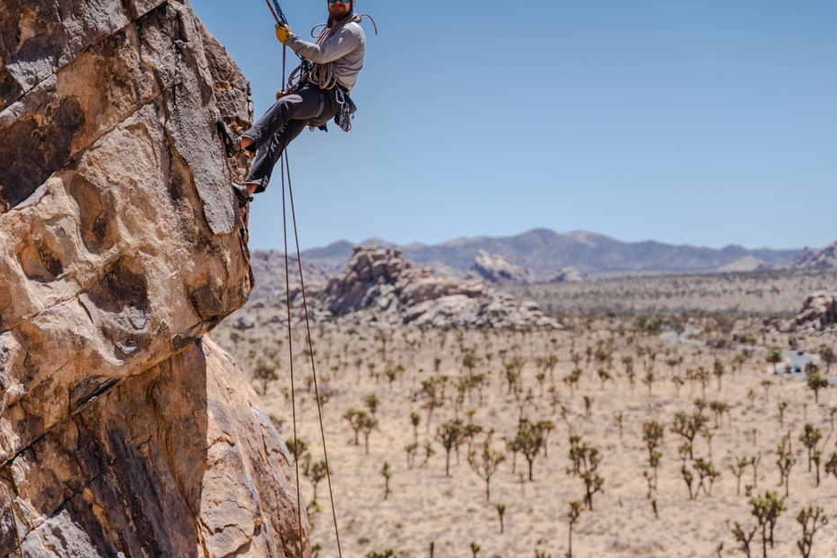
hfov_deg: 21.2
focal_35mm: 96
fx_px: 2231
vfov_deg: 14.2
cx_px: 410
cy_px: 230
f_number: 2.8
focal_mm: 75
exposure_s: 1/3200
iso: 100
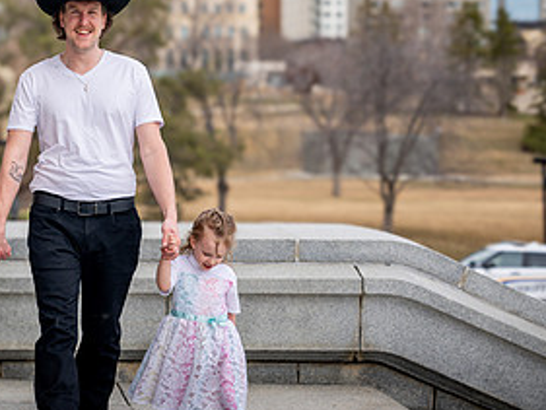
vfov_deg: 13.7
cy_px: 100
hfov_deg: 17.8
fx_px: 1704
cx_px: 13
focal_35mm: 108
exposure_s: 1/1000
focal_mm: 50
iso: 100
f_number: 2.8
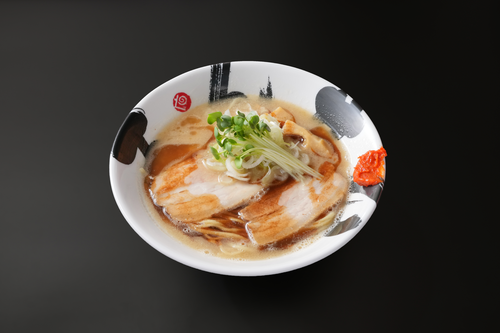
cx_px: 250
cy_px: 166
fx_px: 833
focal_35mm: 60
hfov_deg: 33.4
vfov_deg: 22.6
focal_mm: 60
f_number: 16
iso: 1600
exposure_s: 1/200
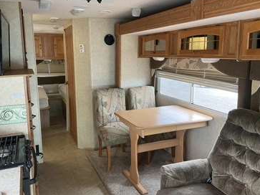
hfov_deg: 56.8
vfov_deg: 44.1
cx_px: 125
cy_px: 91
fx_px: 240
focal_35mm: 32
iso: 80
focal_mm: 3
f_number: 1.8
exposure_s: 1/60
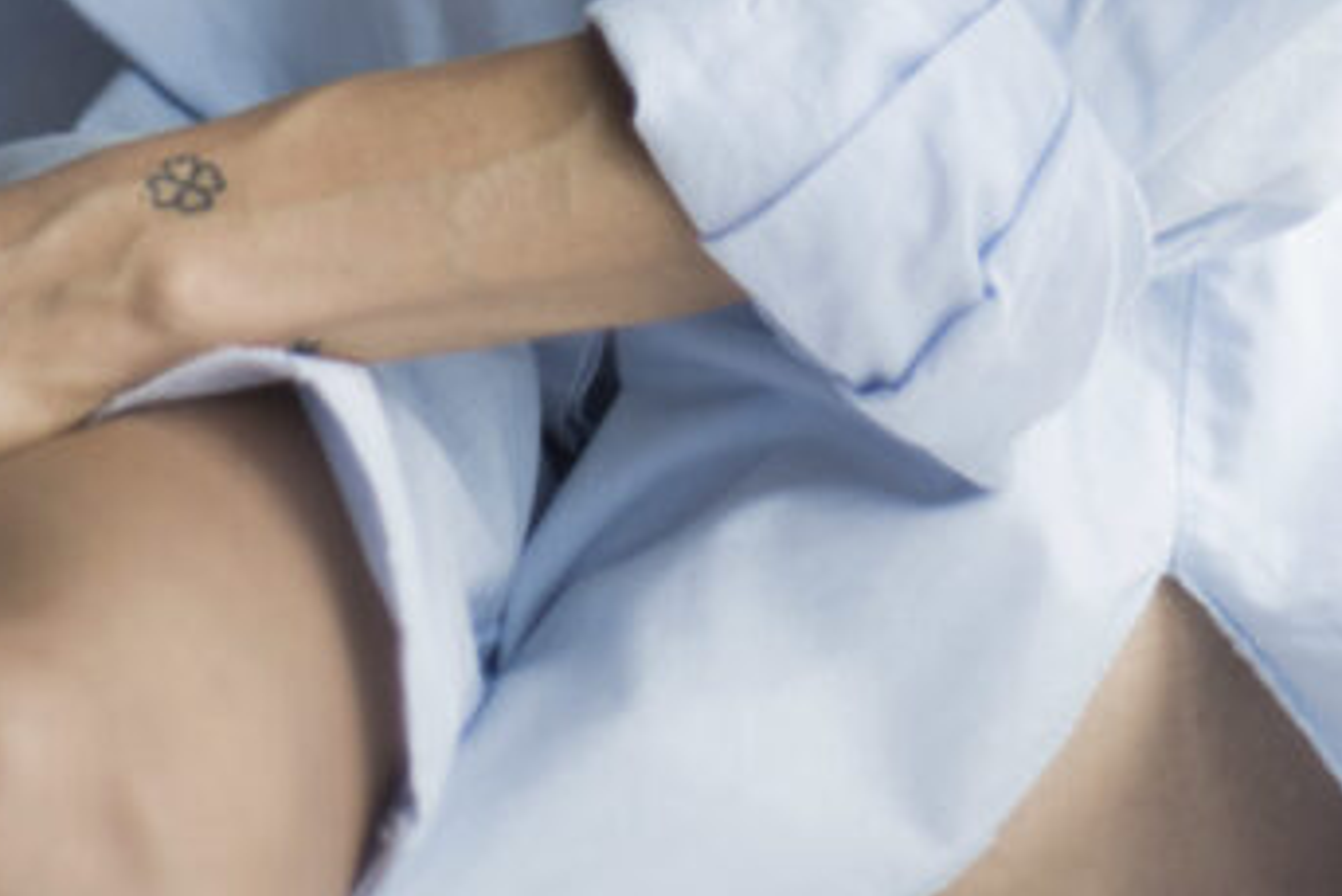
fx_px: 6265
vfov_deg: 7.7
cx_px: 1041
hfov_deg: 12.2
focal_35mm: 168
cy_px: -1193
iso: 320
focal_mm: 50
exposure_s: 1/1600
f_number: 2
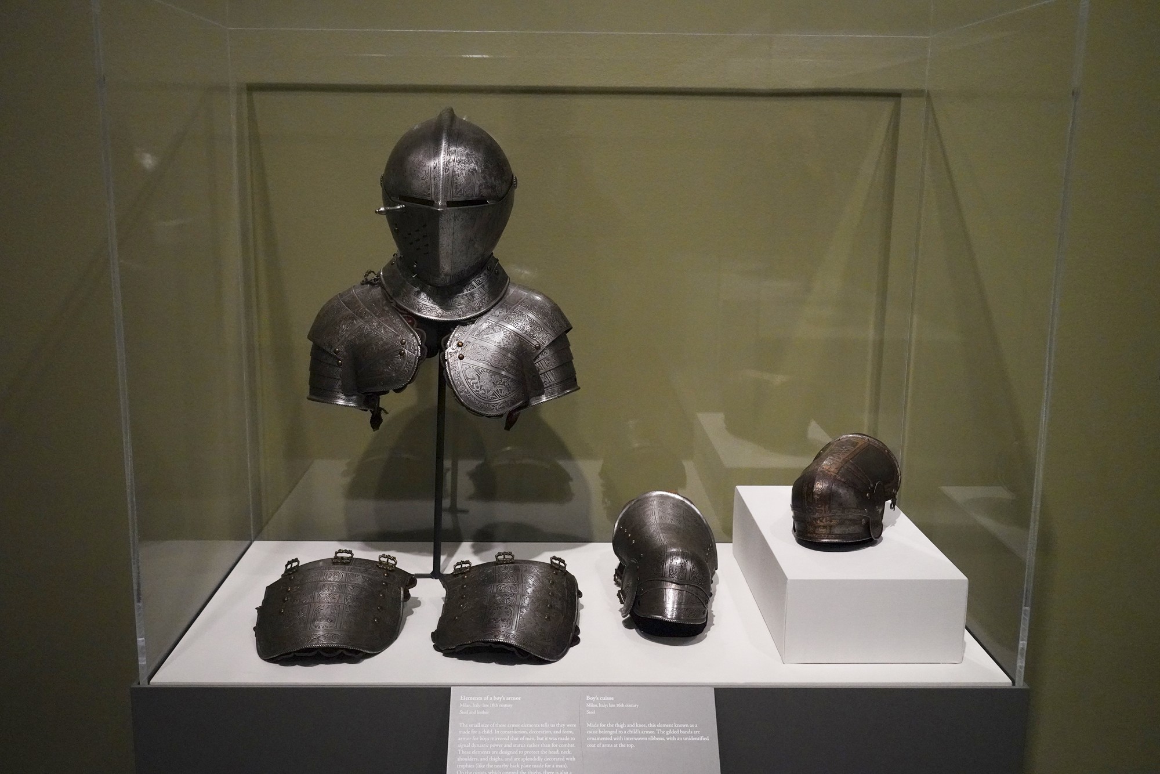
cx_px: 580
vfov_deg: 36.9
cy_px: 387
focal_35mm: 36
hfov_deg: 53.1
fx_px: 1160
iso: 8000
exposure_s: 1/100
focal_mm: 36
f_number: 5
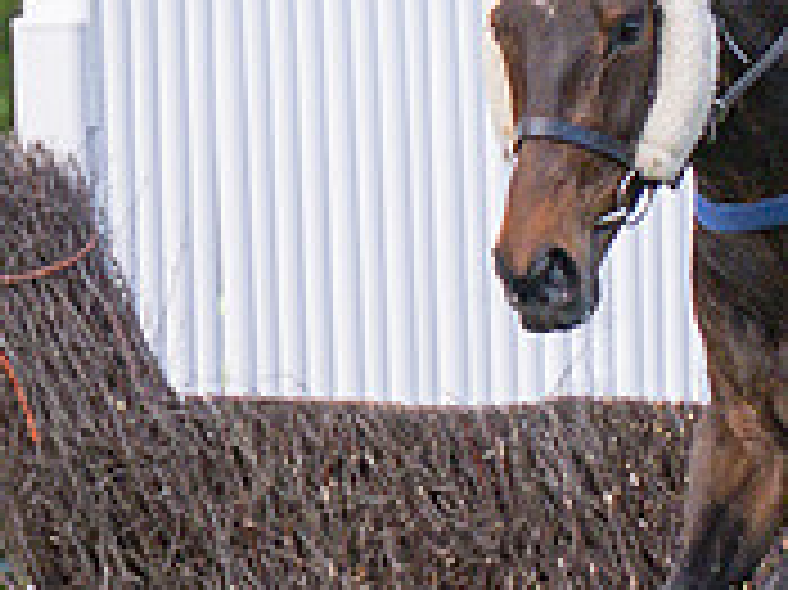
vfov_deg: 1.3
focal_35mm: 1153
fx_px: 26229
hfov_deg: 1.7
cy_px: 103
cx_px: 1247
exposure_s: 1/2500
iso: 800
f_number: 4
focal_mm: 150
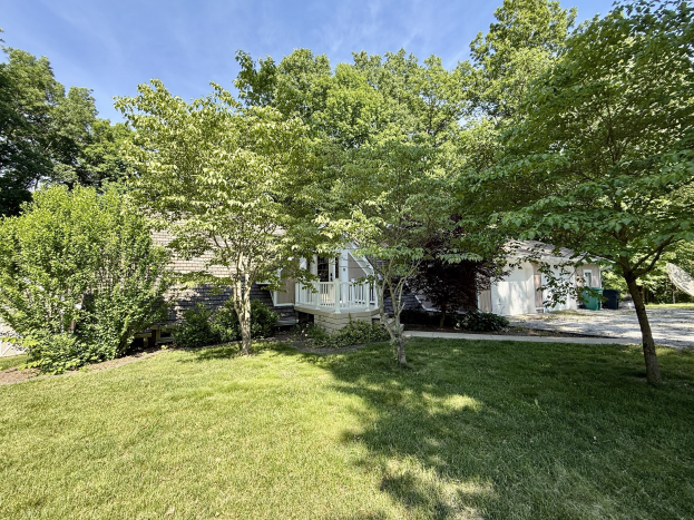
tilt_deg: +4.5
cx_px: 334
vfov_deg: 81.7
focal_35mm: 15
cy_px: 259
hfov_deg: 98.1
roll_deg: +1.1
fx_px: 301
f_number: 2.2
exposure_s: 1/340
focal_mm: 2.22
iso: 50
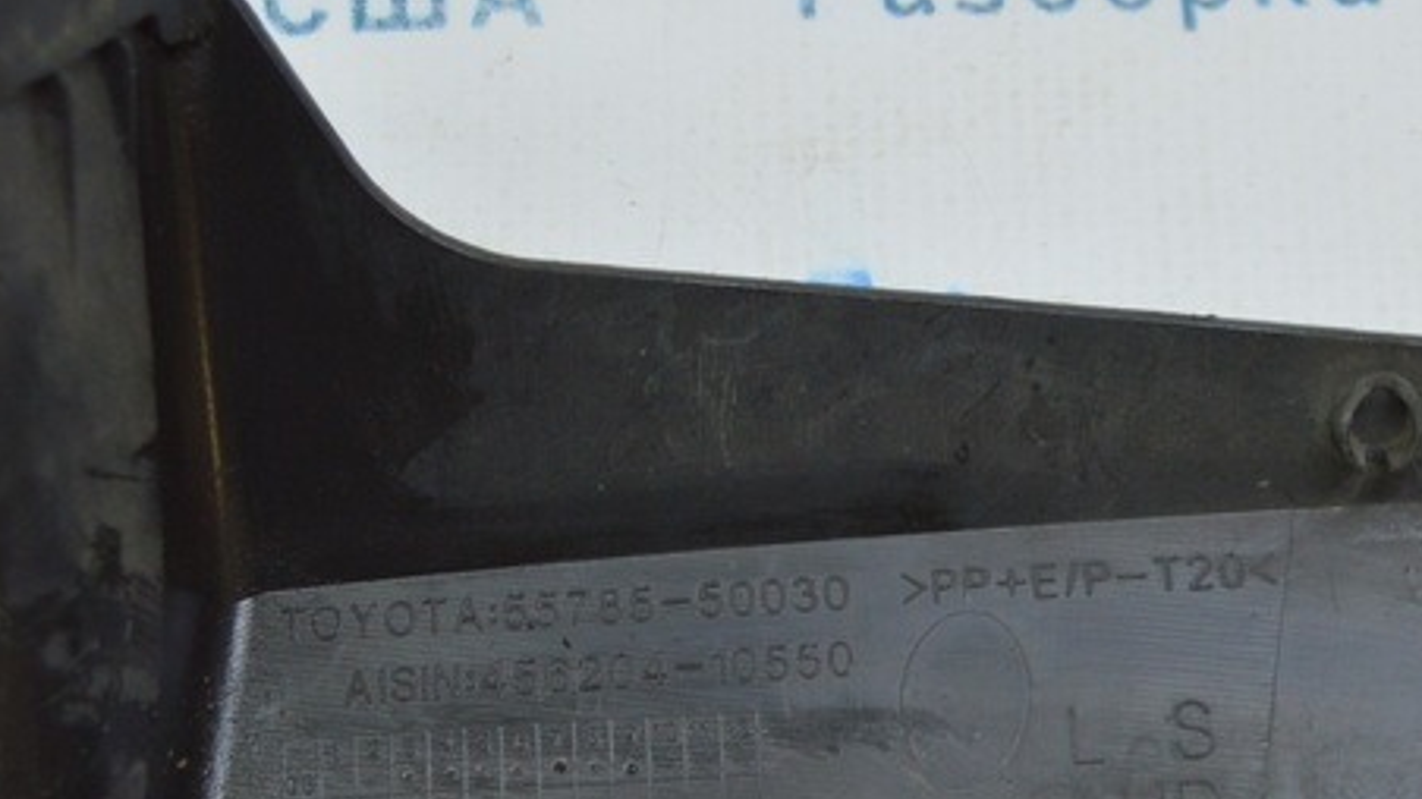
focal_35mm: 103
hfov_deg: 20.7
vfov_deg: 11.7
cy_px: 536
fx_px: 3890
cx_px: 544
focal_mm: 29
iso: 400
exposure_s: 1/60
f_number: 4.2
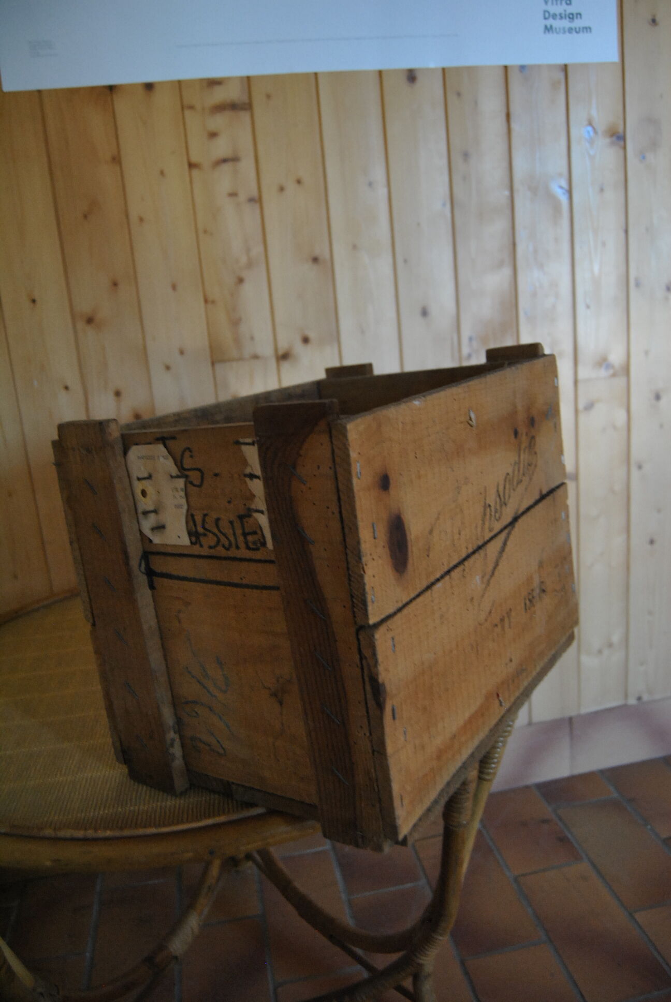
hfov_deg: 45.8
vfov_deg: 64.5
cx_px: 336
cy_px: 501
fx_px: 794
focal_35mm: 28
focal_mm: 19
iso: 720
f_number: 3.5
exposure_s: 1/30
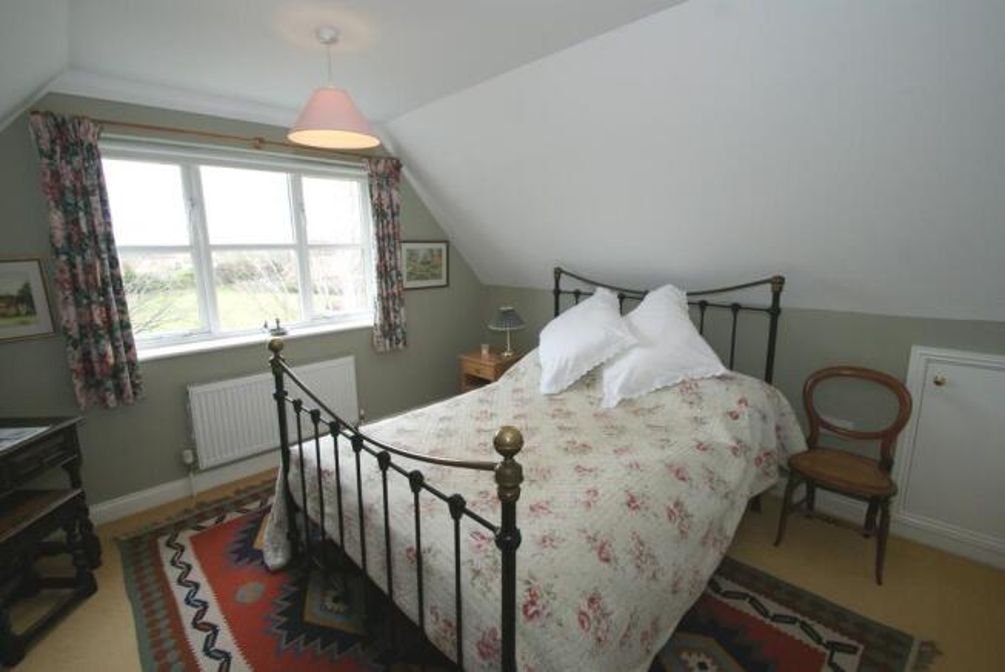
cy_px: 336
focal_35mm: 15
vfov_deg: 77.5
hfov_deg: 100.3
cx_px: 502
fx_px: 419
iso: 400
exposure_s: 1/80
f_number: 5.6
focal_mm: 10
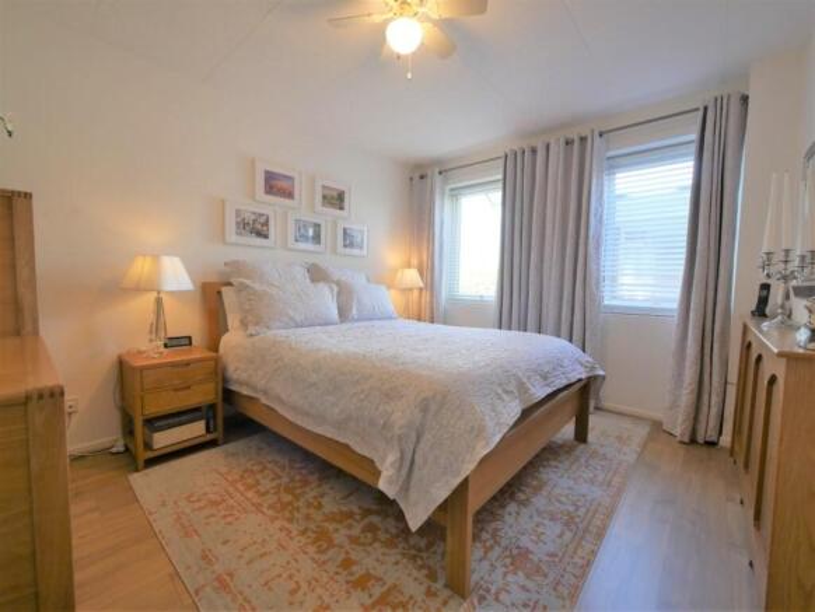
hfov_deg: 102.0
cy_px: 306
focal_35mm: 14
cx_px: 408
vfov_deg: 85.7
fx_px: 330
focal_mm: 7
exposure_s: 1/60
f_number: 4
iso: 400
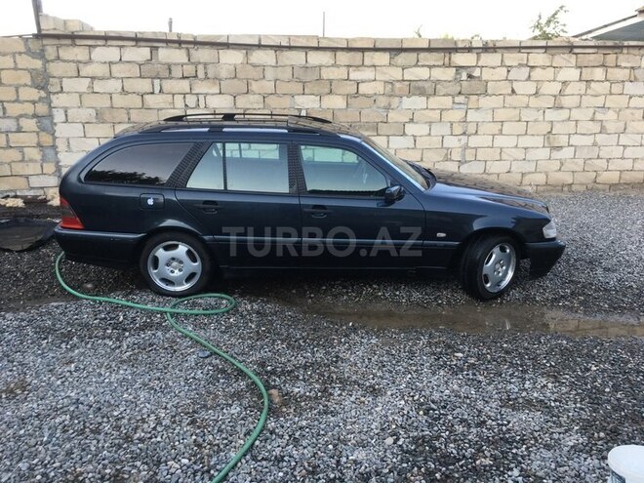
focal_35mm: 29
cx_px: 322
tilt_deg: -13.2
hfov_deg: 61.7
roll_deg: -0.3
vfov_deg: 48.2
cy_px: 242
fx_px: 540
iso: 32
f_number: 2.2
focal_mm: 4.15
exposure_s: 1/100
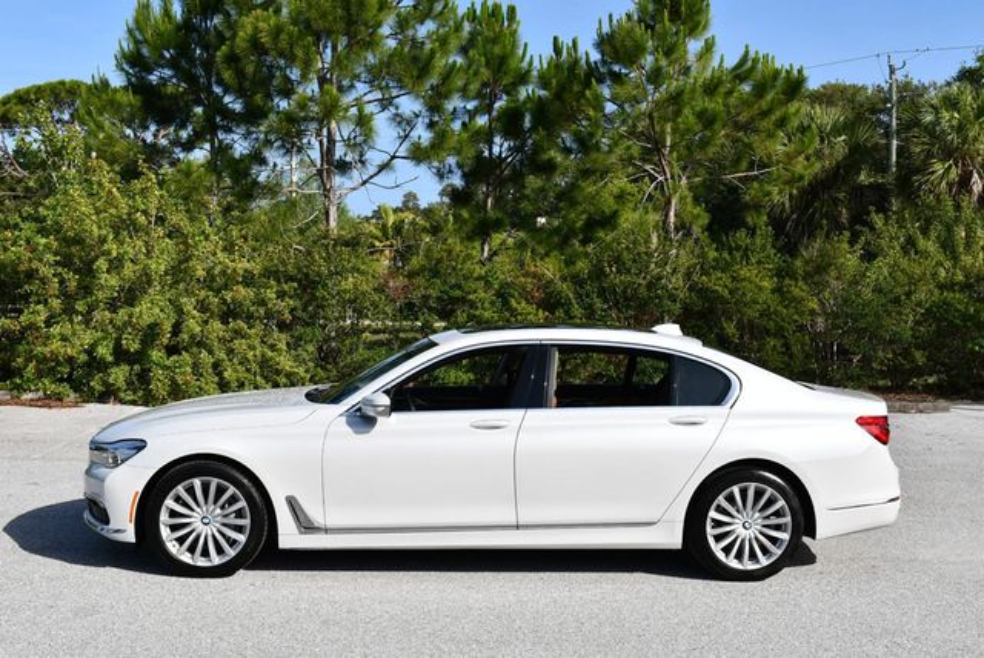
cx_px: 492
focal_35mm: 44
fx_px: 1204
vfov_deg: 30.6
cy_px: 329
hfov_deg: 44.5
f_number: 9
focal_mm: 22
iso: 100
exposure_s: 1/320
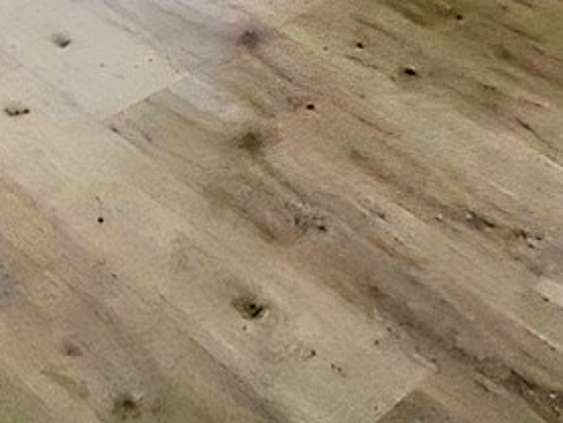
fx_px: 1220
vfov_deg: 14.8
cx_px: 738
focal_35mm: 75
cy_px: -506
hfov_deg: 23.0
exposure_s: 1/909
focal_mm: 2.2
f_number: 2.2
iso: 50
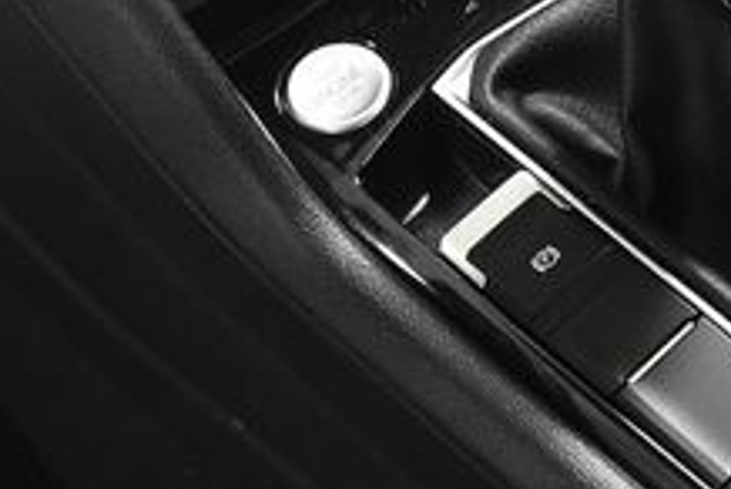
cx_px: 721
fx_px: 2684
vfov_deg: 10.3
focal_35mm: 132
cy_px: -65
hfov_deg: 15.3
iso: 2000
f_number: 5.6
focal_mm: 30
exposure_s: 1/100
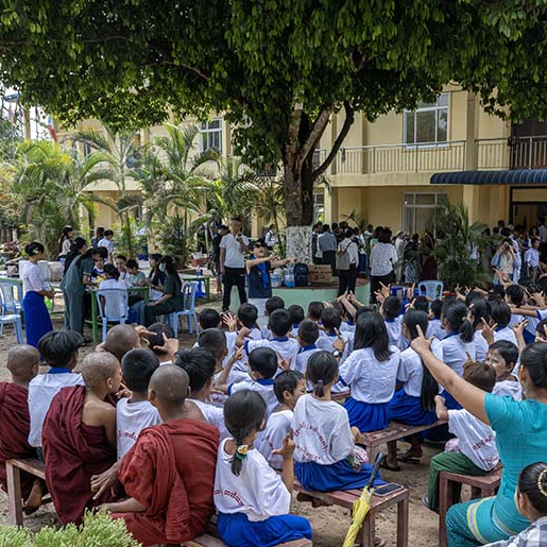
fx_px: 679
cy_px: 334
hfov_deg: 42.4
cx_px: 414
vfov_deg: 43.6
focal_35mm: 38
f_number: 8
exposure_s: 1/250
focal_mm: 24
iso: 180
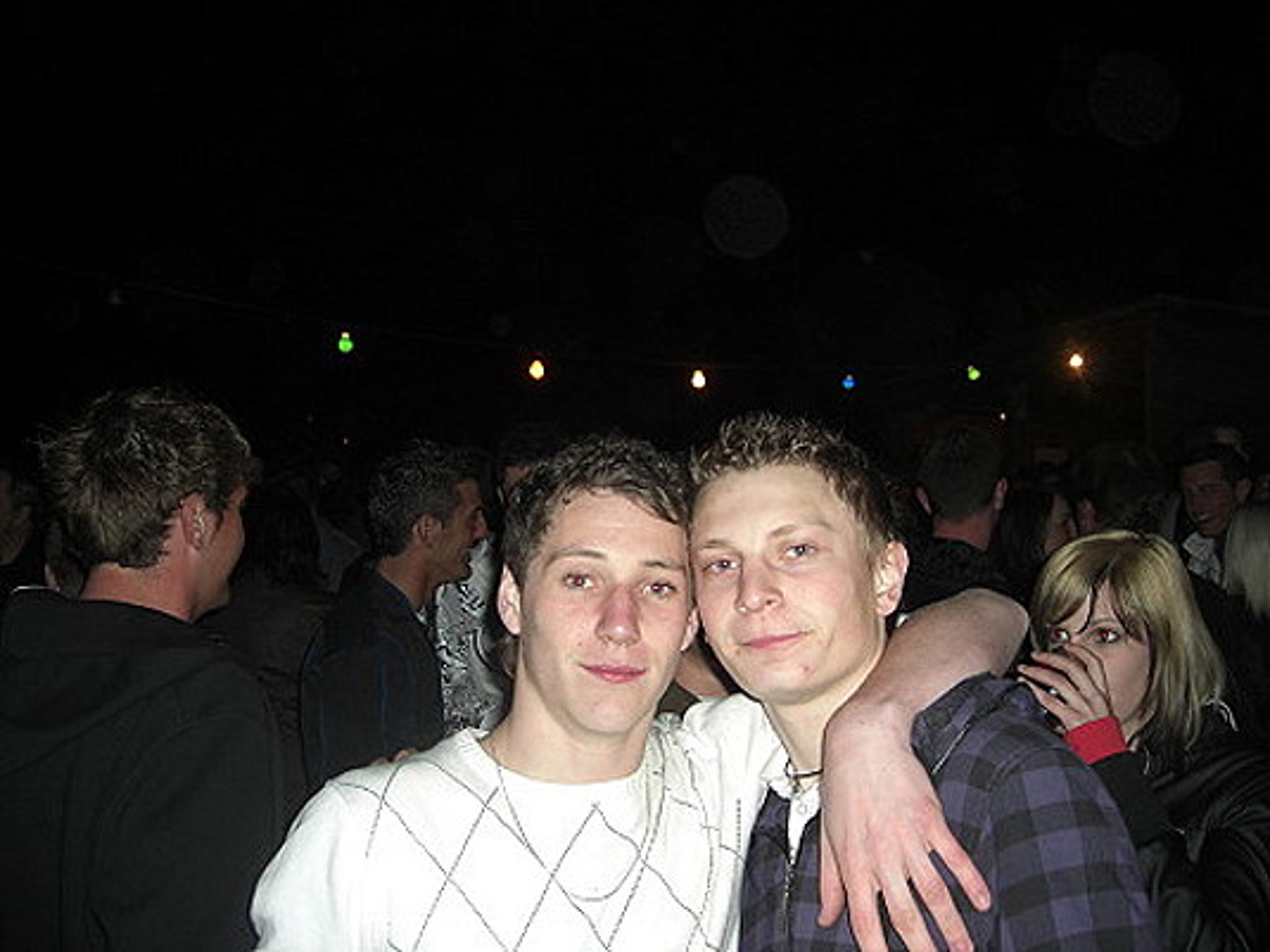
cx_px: 635
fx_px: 1394
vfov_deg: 37.7
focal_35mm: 38
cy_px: 476
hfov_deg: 49.0
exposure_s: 1/60
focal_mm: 7.9
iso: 200
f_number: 2.8
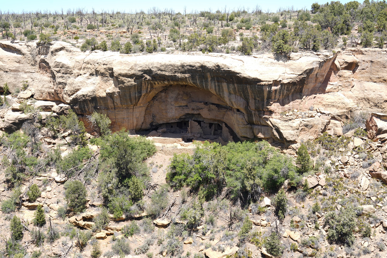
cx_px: 194
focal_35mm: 46
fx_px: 495
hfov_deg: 42.7
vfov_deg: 29.3
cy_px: 129
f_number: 8
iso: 80
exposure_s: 1/100
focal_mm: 46
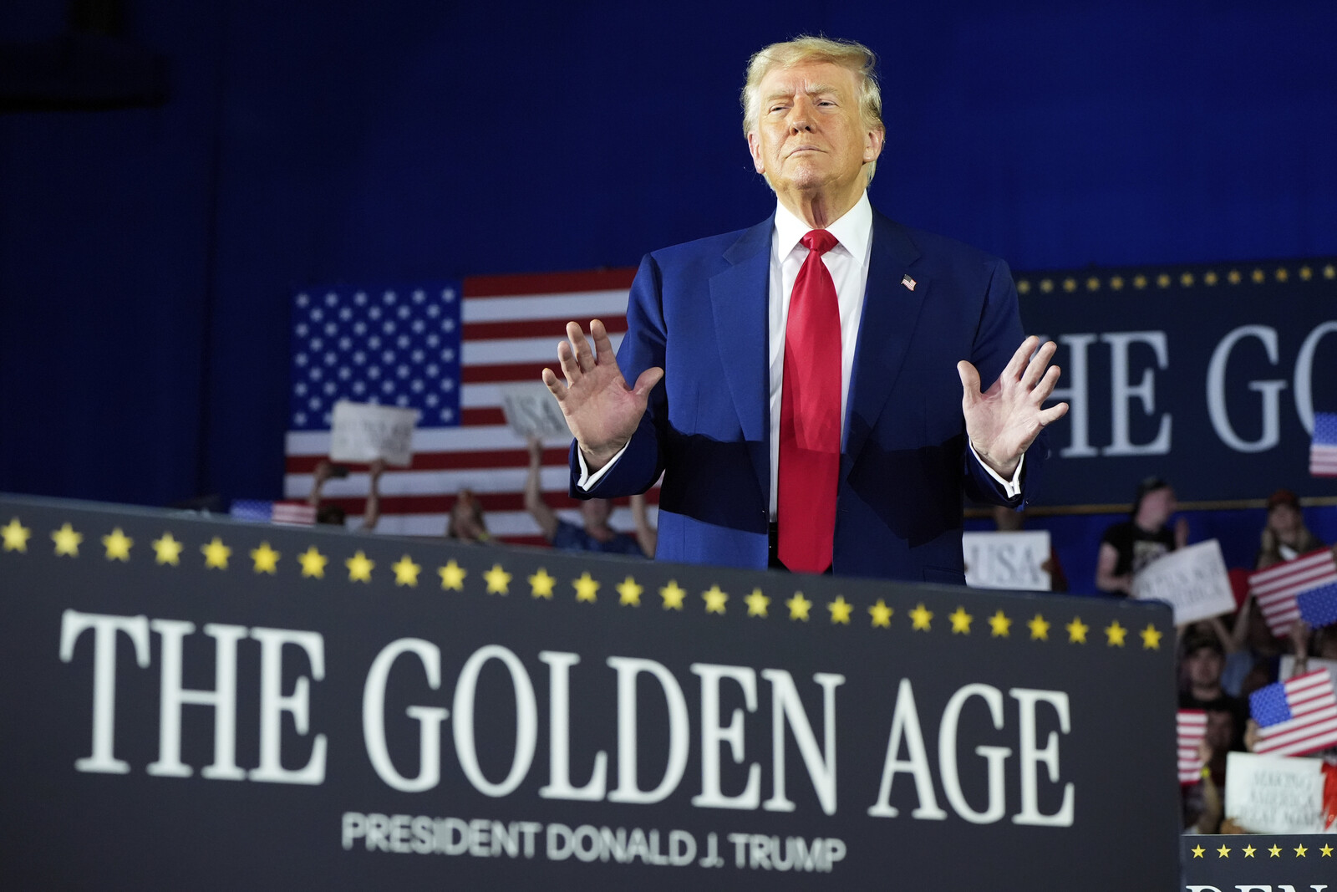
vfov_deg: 13.2
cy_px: 446
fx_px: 3863
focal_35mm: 104
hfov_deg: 19.6
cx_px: 668
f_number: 6.3
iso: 5000
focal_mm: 104
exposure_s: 1/640
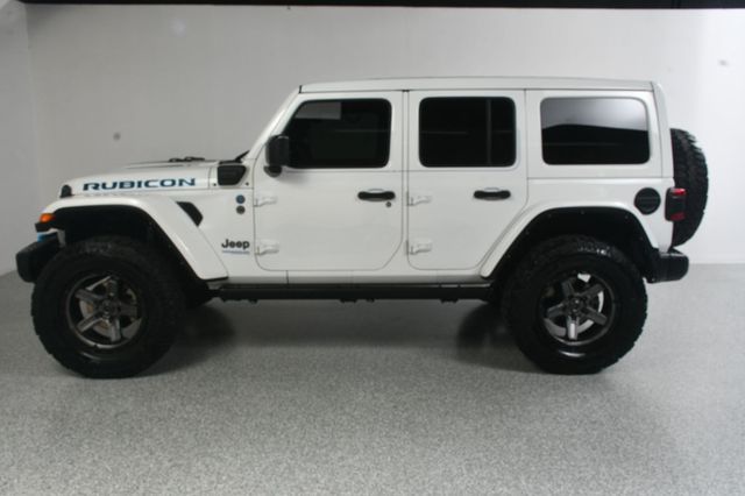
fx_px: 683
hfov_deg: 57.2
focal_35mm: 33
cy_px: 248
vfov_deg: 39.9
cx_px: 372
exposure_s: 1/160
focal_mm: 22
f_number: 13
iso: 100
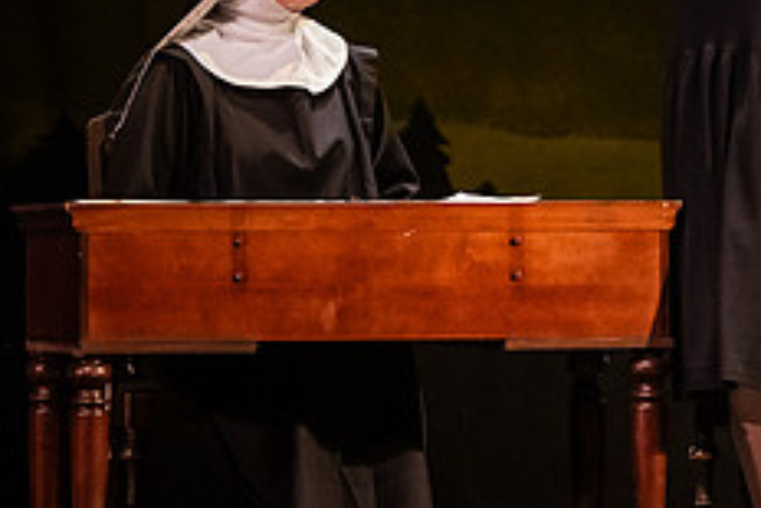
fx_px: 6874
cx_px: 508
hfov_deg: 6.3
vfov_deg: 4.2
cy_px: -8
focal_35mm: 325
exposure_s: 1/160
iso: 5000
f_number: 3.2
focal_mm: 130
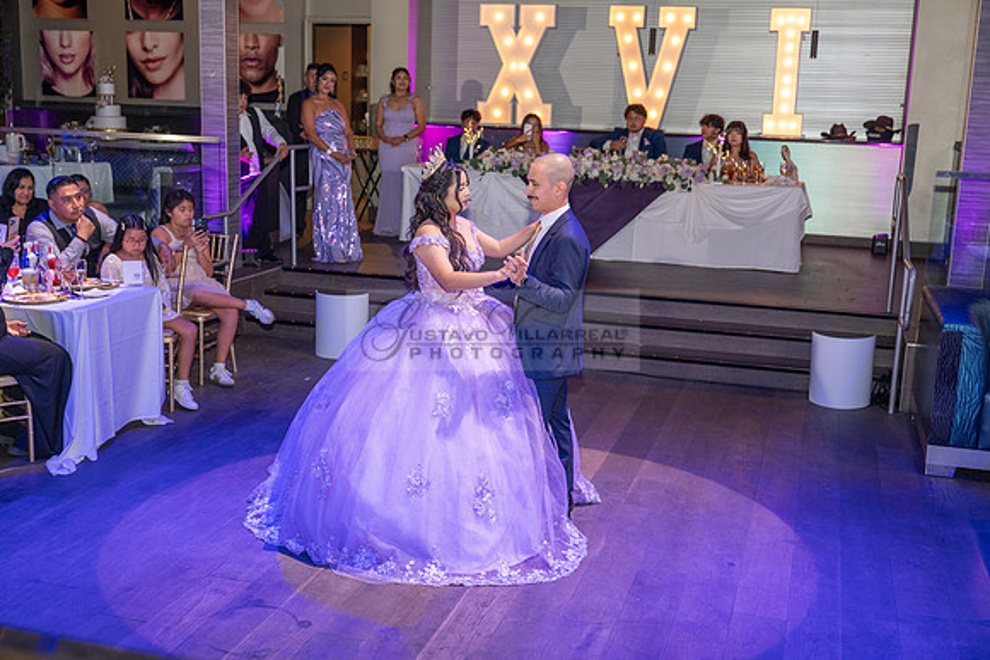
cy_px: 330
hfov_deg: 48.4
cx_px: 495
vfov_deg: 33.4
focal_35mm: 40
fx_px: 1100
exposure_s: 1/125
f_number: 3.5
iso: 1000
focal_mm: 40
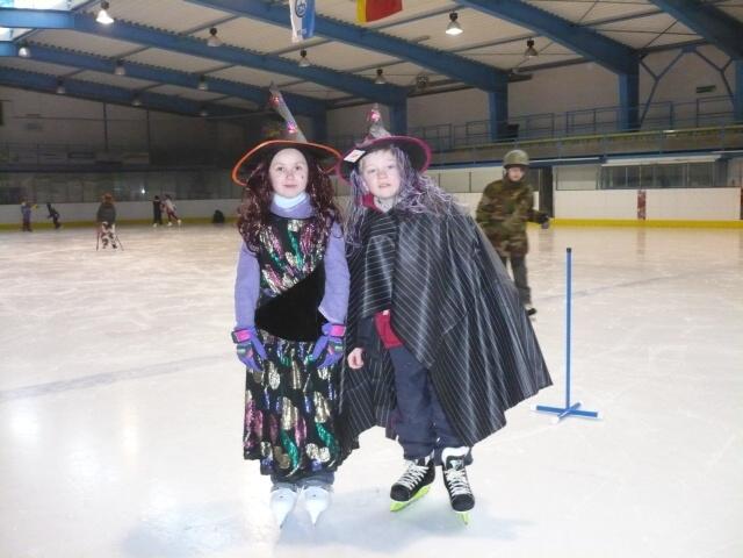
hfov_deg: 51.4
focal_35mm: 36
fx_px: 773
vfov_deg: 39.7
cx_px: 372
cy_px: 279
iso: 640
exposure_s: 1/30
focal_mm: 6
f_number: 2.9
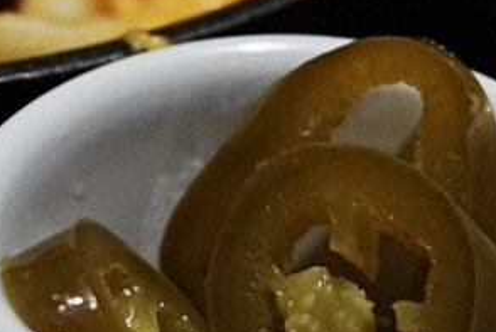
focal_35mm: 272
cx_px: 150
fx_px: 3753
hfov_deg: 7.6
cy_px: 41
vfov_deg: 5.1
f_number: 2.5
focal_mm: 50
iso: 1000
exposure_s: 1/80
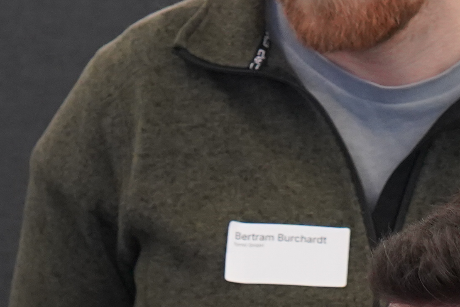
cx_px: -294
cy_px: 453
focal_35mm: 249
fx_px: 3182
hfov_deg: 8.1
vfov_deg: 5.5
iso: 3200
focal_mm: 46
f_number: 4
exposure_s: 1/160
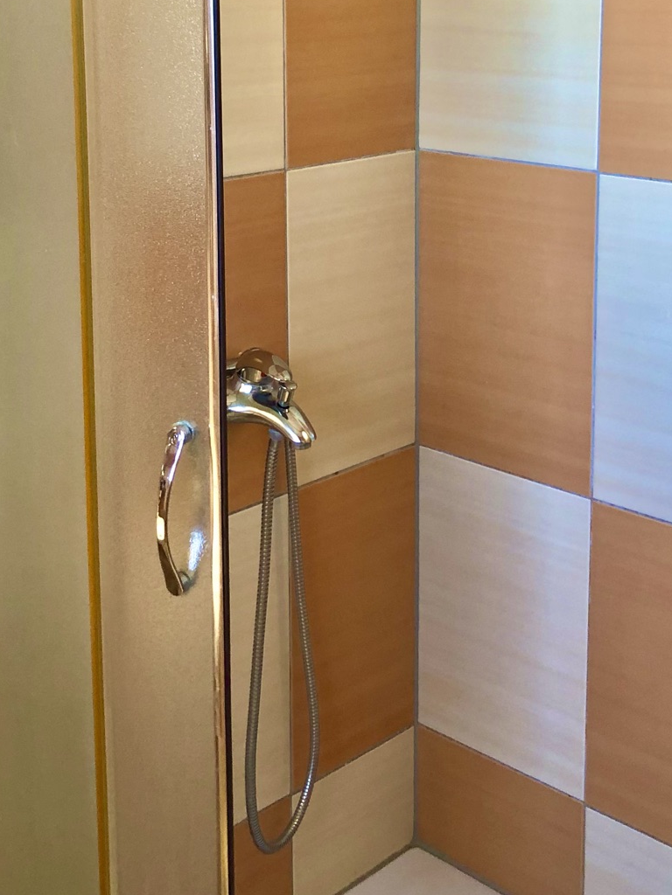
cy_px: 183
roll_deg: +0.1
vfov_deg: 33.4
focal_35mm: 56
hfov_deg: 26.1
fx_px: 1450
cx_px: 362
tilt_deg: -8.1
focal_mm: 3.99
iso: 40
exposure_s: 1/17
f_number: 1.8
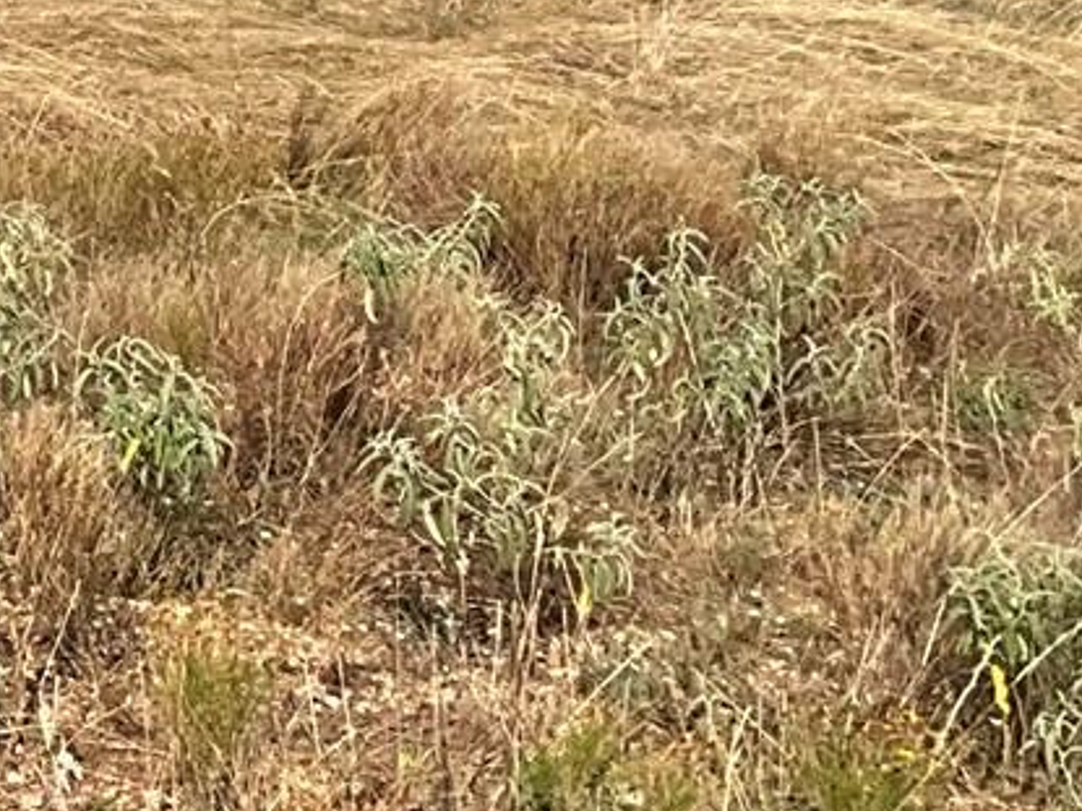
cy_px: -1072
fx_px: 4468
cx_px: -1285
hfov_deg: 11.9
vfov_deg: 9.4
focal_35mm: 143
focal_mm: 3
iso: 25
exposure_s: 1/2227
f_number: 1.8
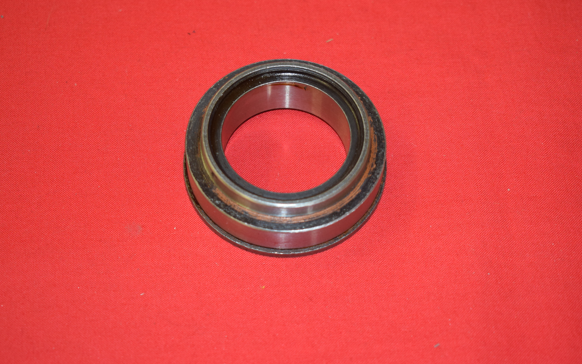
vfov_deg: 17.6
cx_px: 290
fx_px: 1174
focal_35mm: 74
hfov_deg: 27.8
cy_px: 170
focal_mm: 48
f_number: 5.3
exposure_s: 1/60
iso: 800
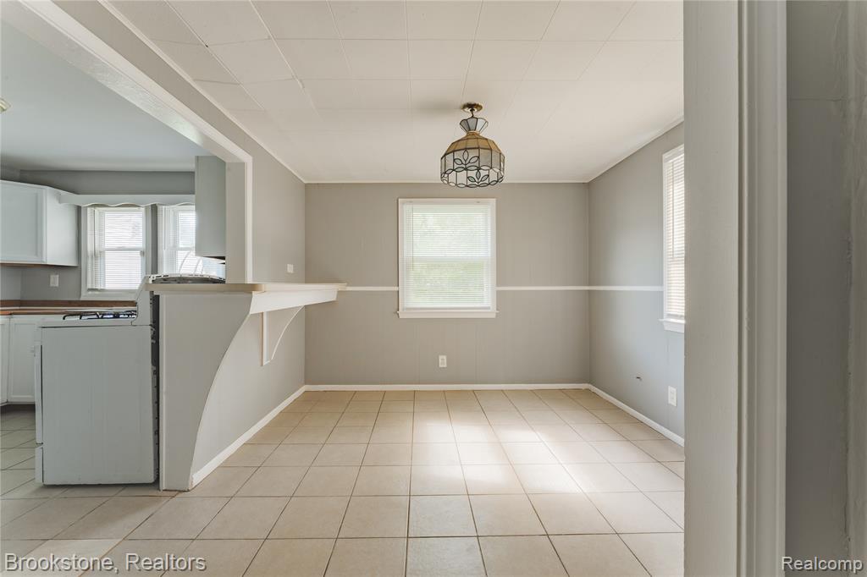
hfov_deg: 104.3
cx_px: 434
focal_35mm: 14
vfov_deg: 81.2
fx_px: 337
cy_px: 288
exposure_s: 1/25
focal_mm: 14
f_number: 18
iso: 400
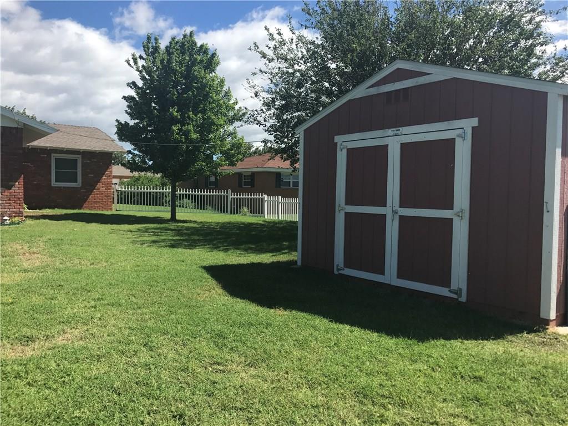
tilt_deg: -0.9
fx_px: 459
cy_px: 213
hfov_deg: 63.4
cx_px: 284
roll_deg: -0.8
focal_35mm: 28
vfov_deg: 49.7
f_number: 1.8
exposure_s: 1/1916
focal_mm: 3.99
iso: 20
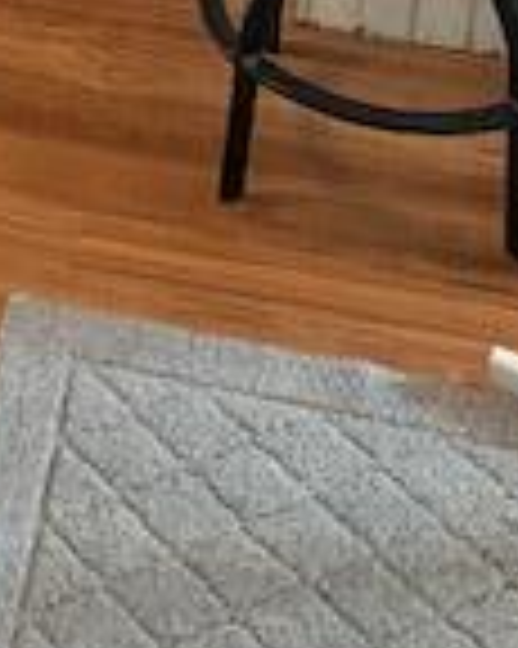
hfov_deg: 12.9
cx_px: -279
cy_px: -652
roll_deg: +0.9
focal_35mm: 113
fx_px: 2168
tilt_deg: -16.0
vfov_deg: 14.2
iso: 200
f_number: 1.8
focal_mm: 4.25
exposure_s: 1/60
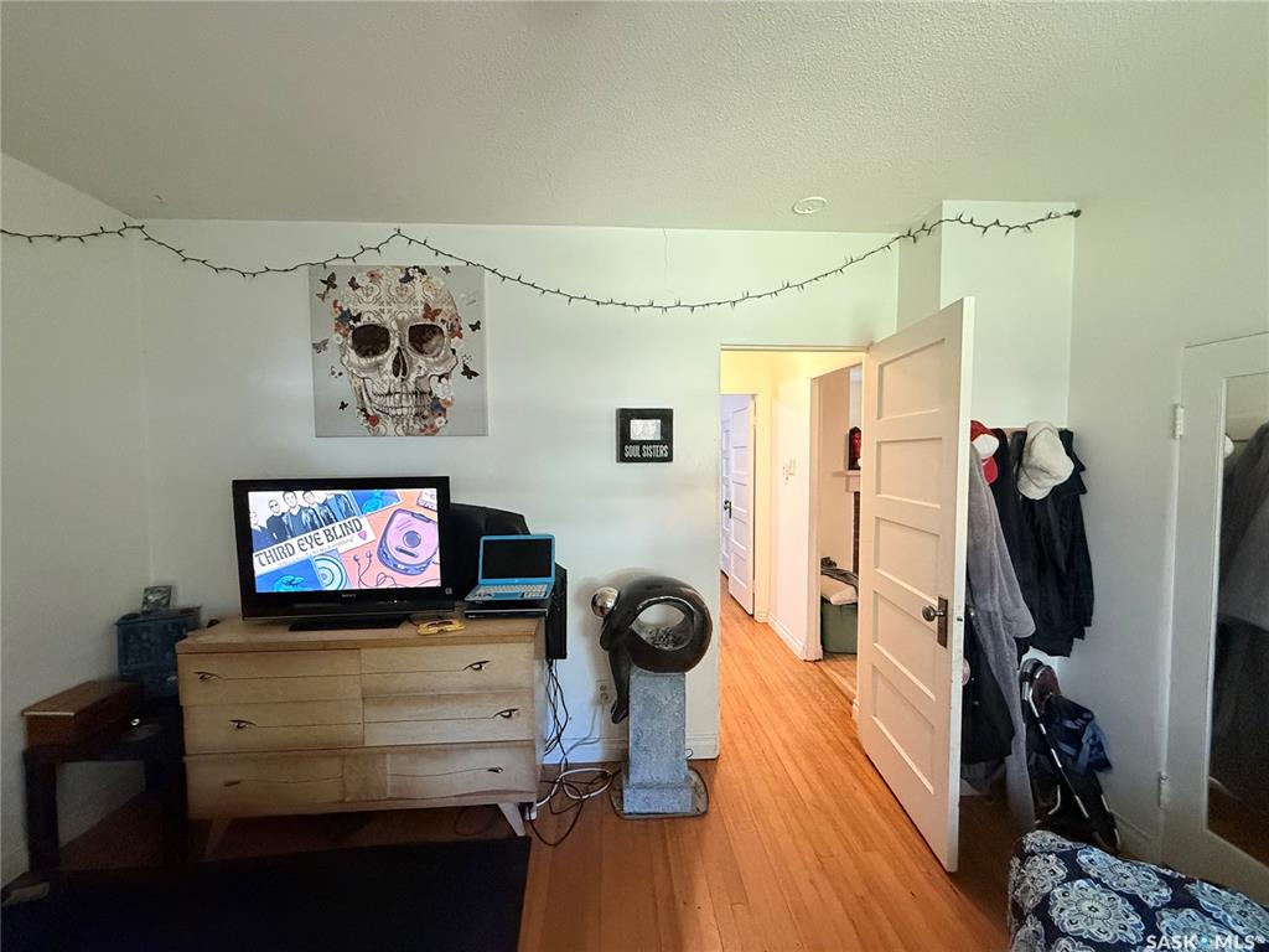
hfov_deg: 102.1
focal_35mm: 14
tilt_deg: -3.0
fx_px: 513
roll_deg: +0.2
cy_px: 476
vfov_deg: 85.7
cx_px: 634
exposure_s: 1/56
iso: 640
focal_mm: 2.22
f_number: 2.2
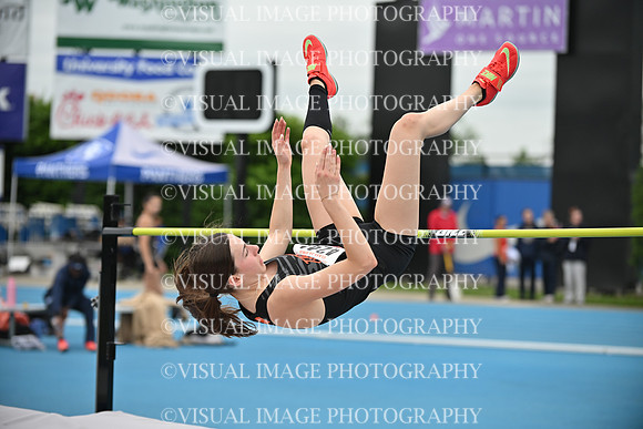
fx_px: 2144
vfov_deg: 11.4
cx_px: 322
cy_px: 214
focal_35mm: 120
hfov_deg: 17.1
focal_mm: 120
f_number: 3.2
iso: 250
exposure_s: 1/2500
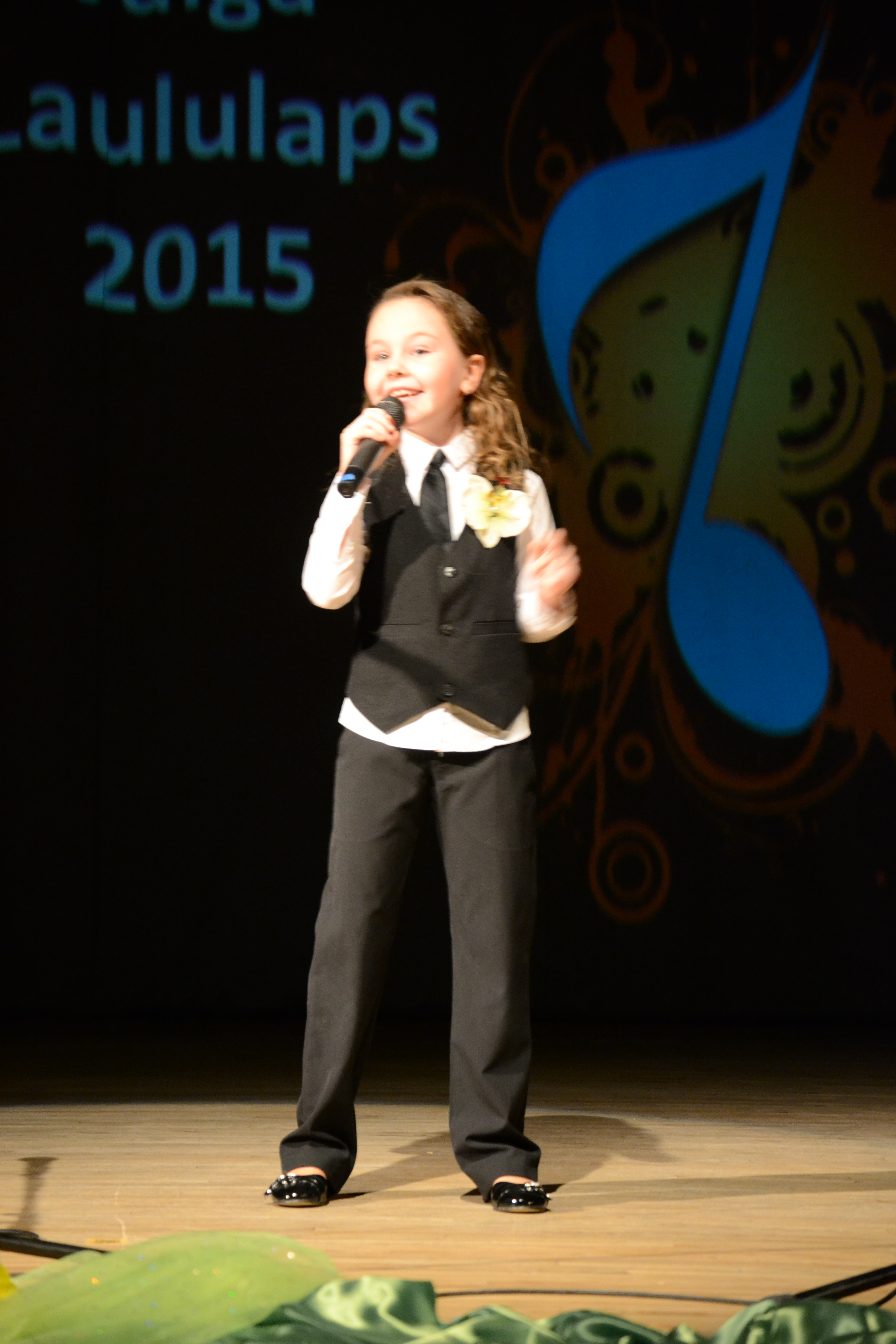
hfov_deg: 10.8
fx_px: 4760
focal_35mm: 128
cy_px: 672
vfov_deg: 16.1
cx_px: 448
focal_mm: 85
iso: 1600
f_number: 4.5
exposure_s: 1/50
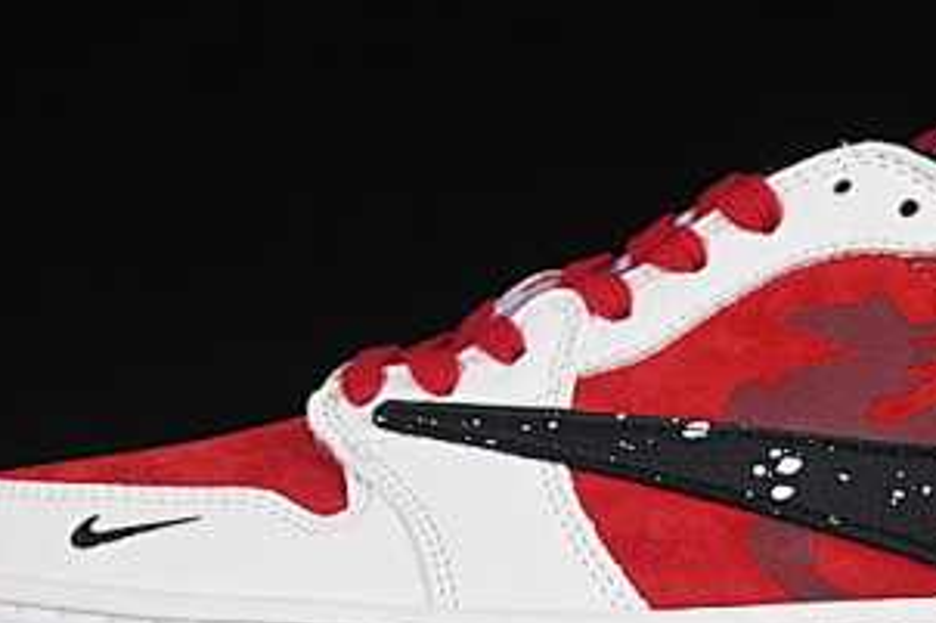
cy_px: 250
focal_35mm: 199
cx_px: 710
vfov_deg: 6.9
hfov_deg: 10.3
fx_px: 5171
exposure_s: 1/80
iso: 160
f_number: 8
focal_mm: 50
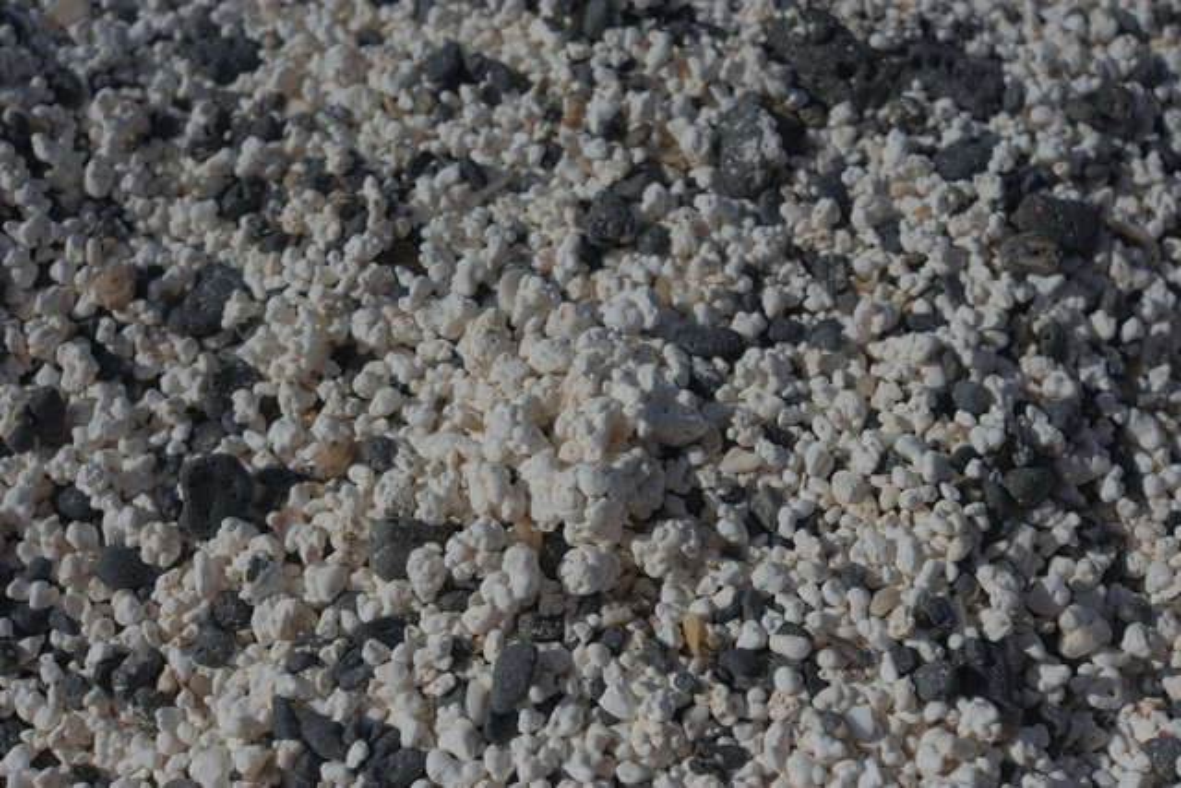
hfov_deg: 47.4
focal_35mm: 41
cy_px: 394
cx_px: 590
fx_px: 1345
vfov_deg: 32.6
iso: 200
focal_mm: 27
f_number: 5.6
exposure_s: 1/3500
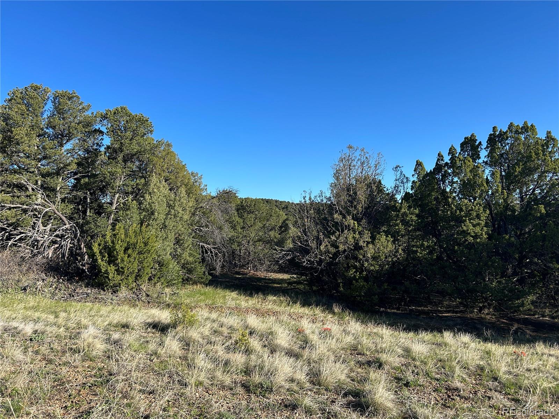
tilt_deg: +2.5
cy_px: 210
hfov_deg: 67.3
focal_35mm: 26
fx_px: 420
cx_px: 280
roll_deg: +1.8
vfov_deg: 53.1
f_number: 1.5
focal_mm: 5.7
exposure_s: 1/2353
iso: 50
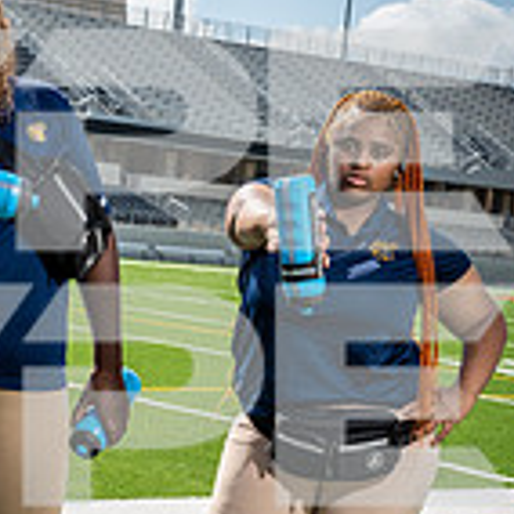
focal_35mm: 102
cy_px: 398
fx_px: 1714
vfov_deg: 16.9
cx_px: -18
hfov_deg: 16.6
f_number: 8
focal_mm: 38
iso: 125
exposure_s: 1/250
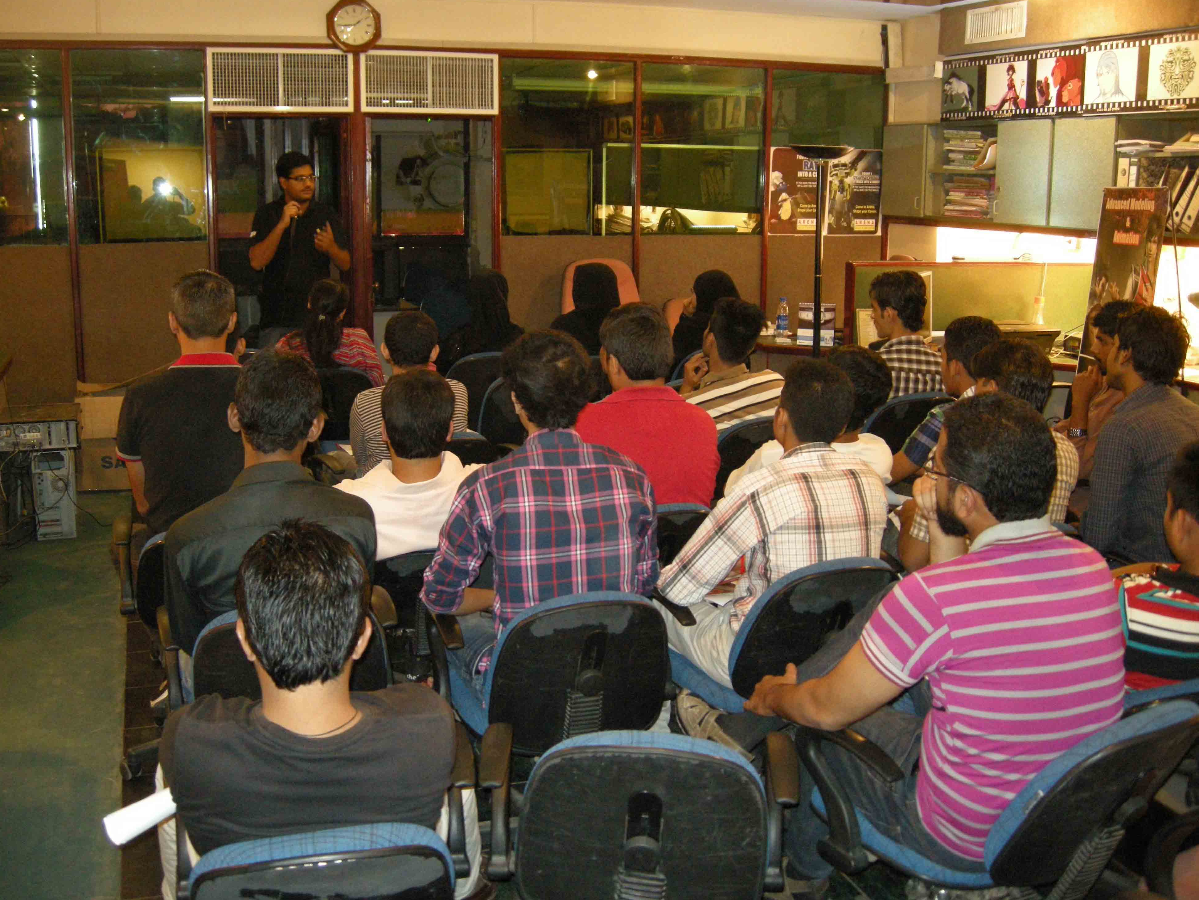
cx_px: 599
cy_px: 450
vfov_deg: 39.7
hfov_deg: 51.4
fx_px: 1247
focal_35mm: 36
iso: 400
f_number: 2.7
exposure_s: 1/8
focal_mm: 7.5
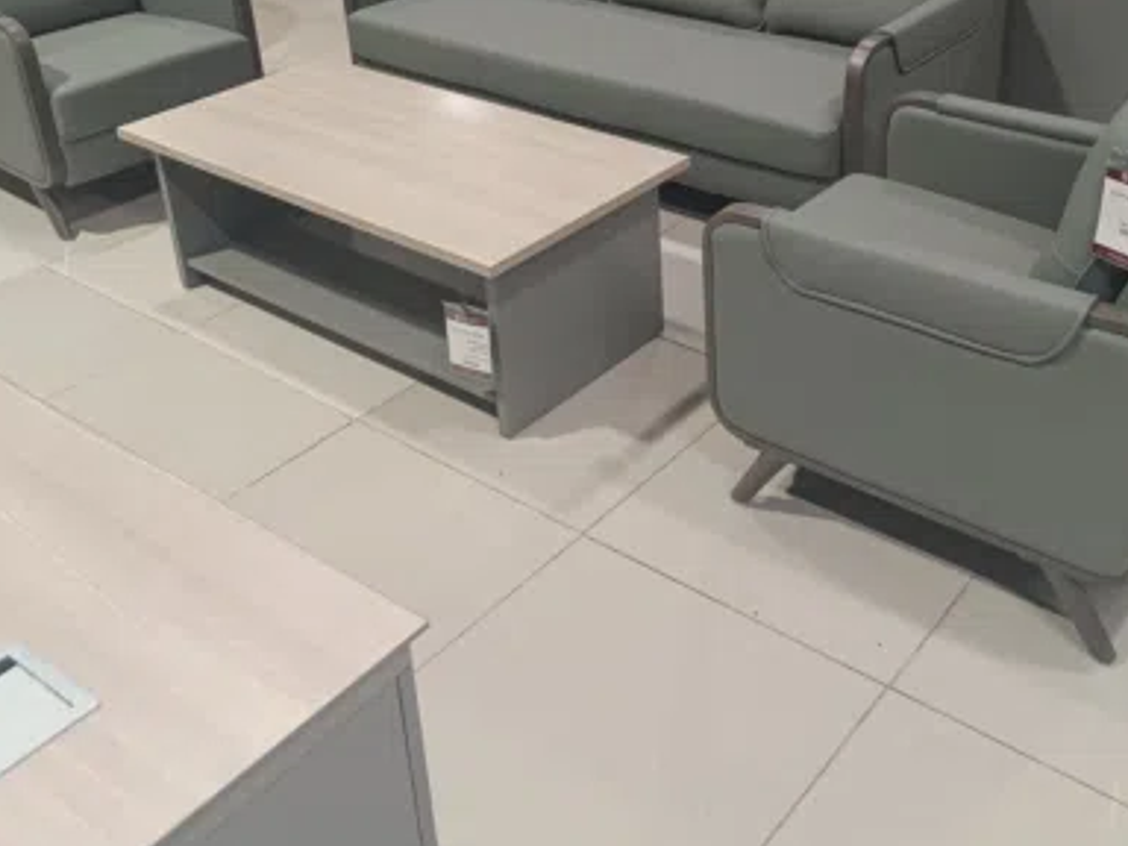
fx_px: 1303
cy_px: 194
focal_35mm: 40
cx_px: 664
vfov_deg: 35.0
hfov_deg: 46.6
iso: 1155
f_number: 1.65
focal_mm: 6.14
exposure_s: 1/120
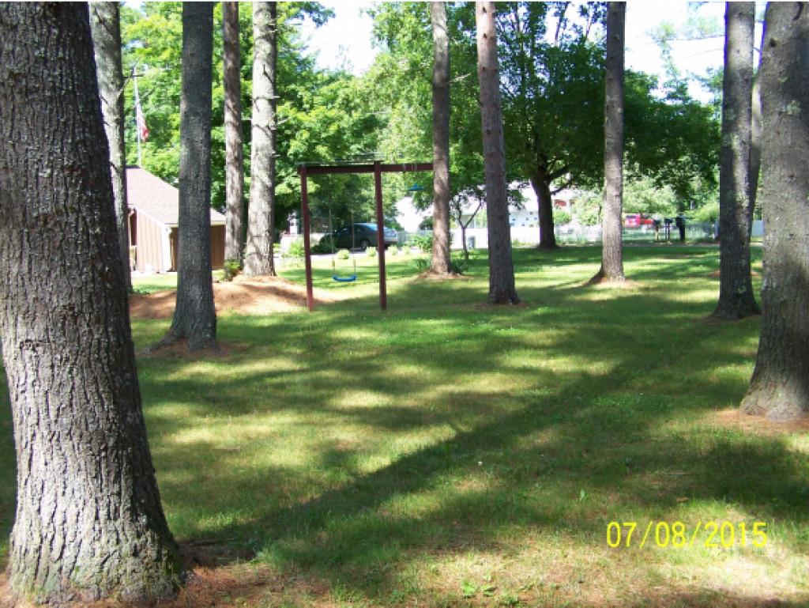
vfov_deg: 37.8
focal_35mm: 38
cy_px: 304
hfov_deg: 49.0
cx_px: 404
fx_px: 889
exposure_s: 1/200
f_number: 2.8
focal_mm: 6.3
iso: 80
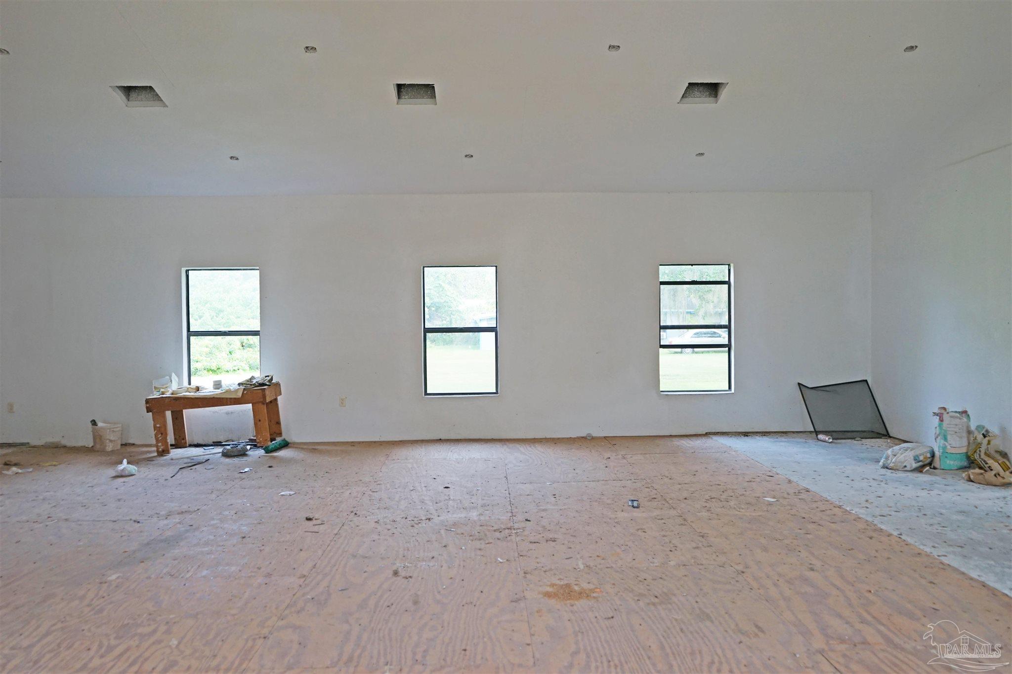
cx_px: 506
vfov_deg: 46.4
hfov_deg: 65.5
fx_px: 787
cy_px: 337
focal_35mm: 28
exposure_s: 1/160
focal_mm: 28
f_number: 4
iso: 500
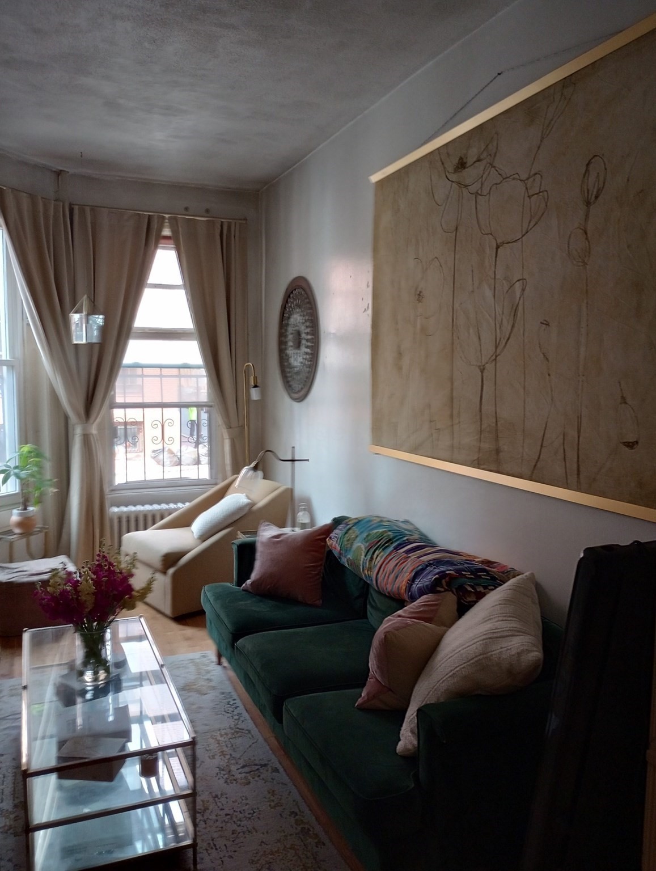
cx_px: 328
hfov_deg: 49.9
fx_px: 706
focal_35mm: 28
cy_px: 436
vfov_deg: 63.4
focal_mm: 4.27
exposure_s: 1/24
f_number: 1.8
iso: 883
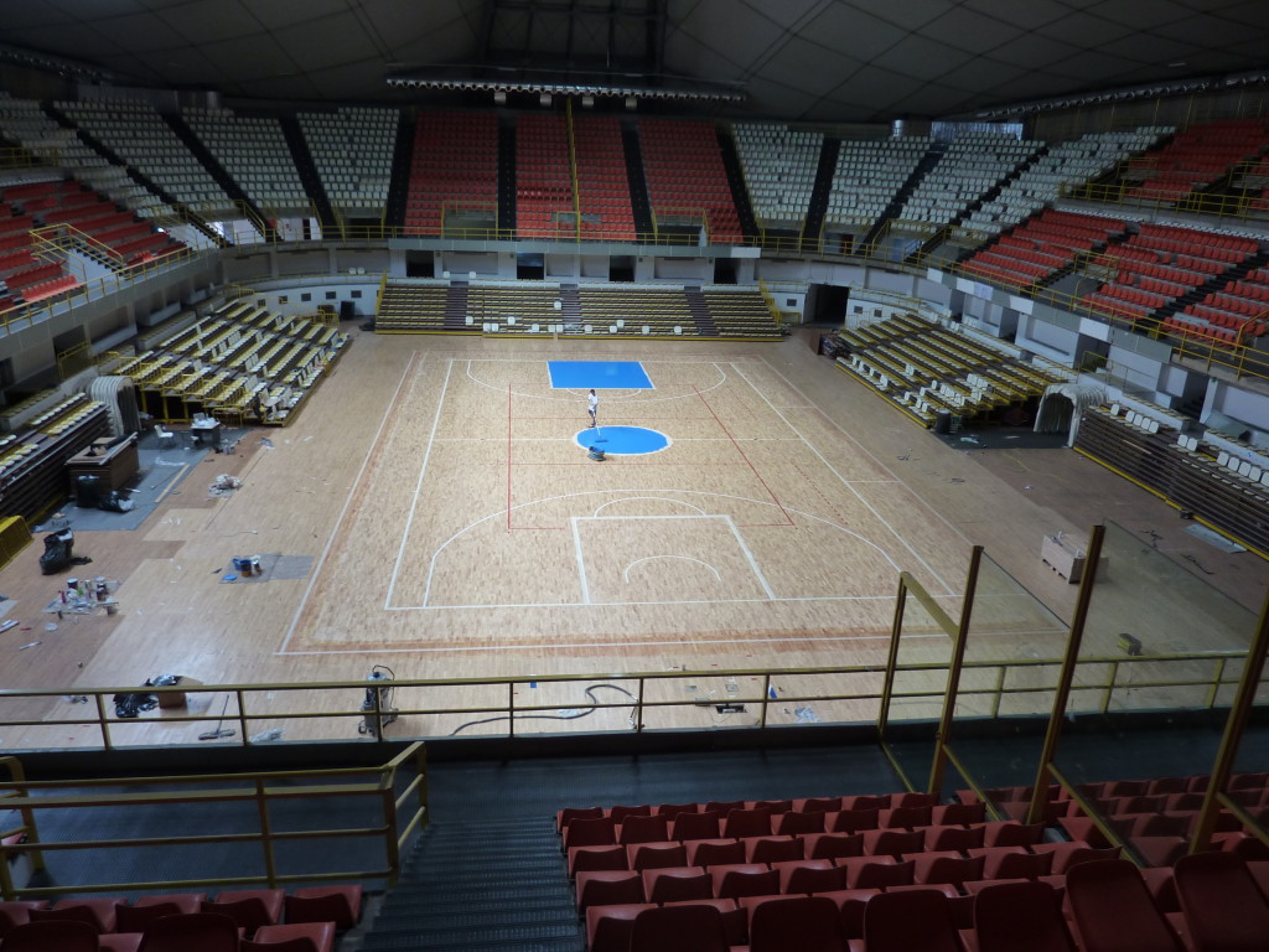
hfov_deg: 69.4
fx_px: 916
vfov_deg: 54.9
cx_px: 634
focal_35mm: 25
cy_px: 476
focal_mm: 4.1
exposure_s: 1/30
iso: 125
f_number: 3.3
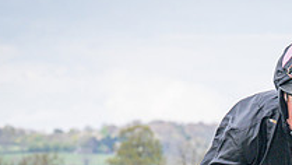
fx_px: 3743
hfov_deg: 4.5
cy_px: 218
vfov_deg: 2.5
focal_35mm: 483
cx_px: 356
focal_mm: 79
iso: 400
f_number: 5
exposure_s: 1/1000
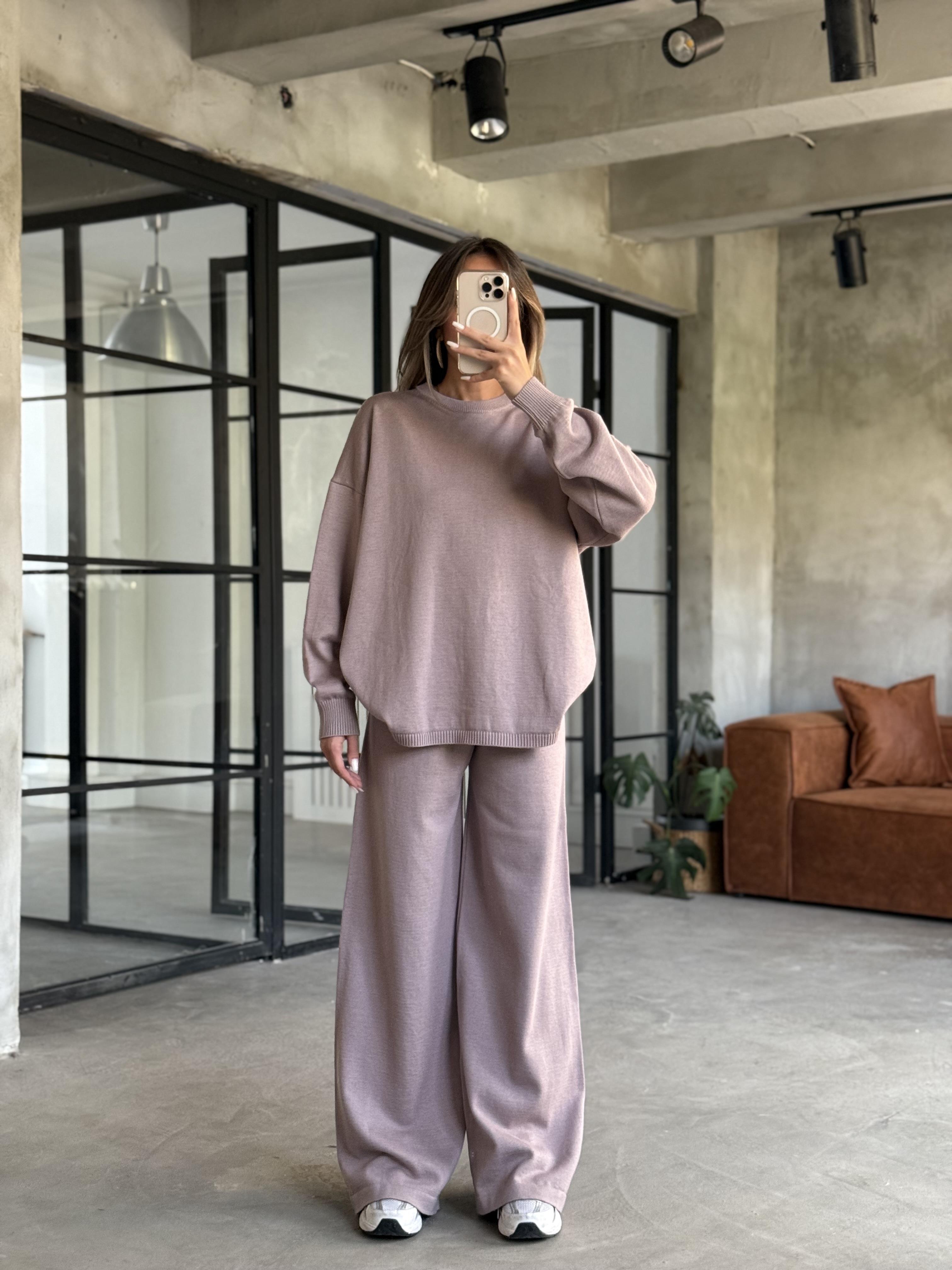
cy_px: 635
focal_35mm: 48
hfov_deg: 30.3
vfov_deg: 39.7
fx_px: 1760
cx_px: 476
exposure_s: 1/60
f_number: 1.78
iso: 250
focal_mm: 6.76
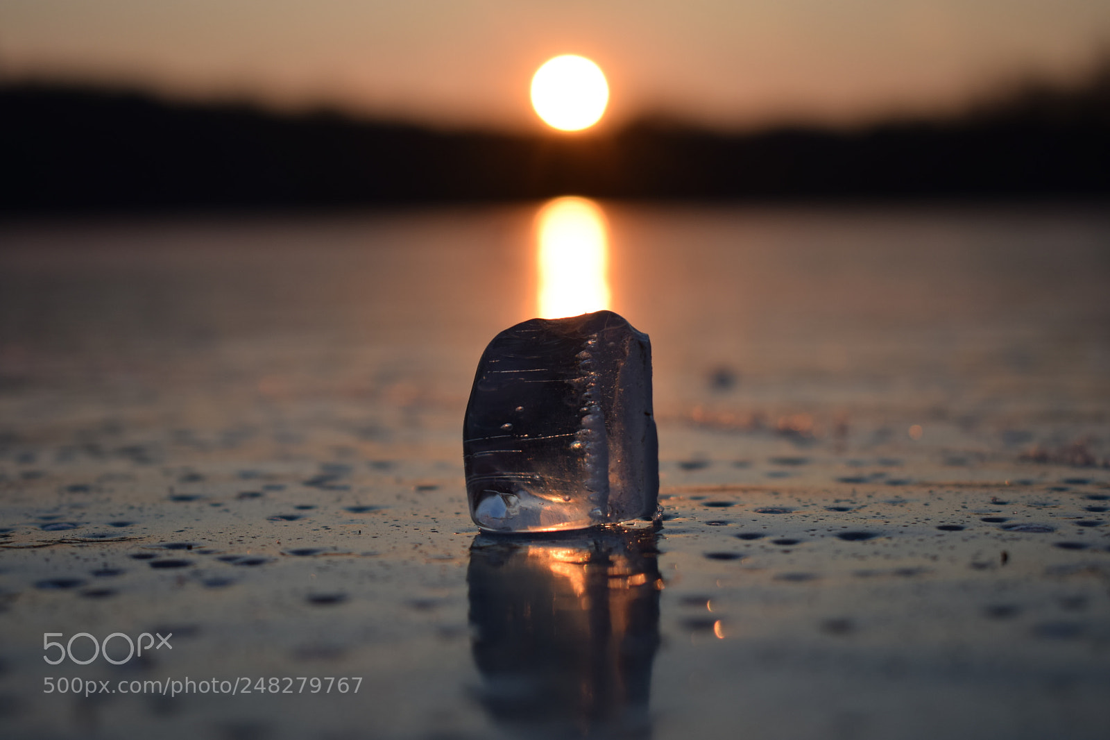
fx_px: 2127
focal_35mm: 69
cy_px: 370
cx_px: 555
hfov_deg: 29.2
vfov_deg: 19.7
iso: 100
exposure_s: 1/800
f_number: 5.3
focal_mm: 46
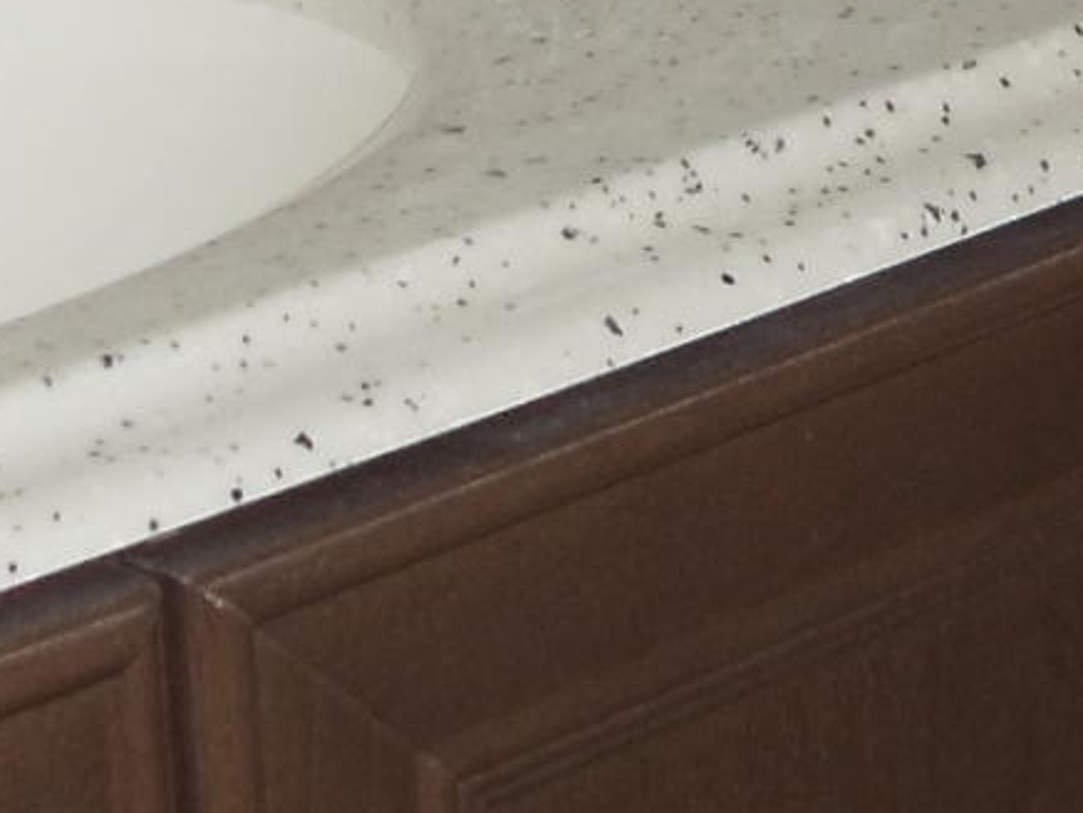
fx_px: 8168
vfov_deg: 5.6
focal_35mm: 261
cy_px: -773
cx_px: 1175
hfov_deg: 7.5
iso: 80
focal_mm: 6
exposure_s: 1/30
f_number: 3.5
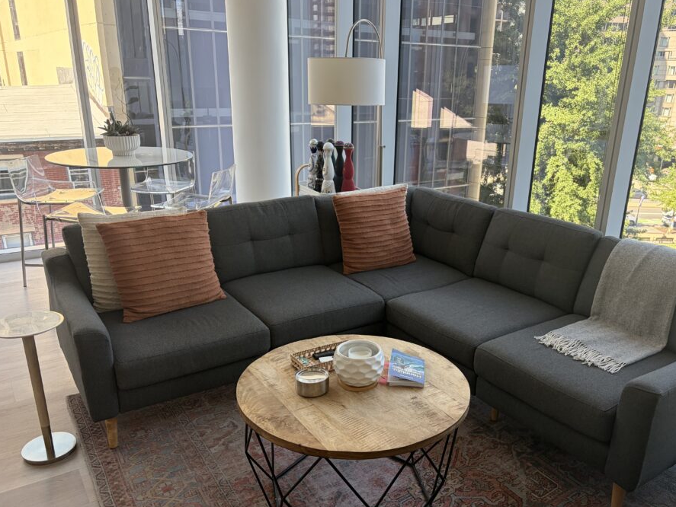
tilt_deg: -19.2
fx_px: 586
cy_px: 283
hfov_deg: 59.8
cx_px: 373
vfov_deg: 46.7
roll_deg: -1.3
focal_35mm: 30
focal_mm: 5.96
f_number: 1.6
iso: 100
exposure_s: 1/221
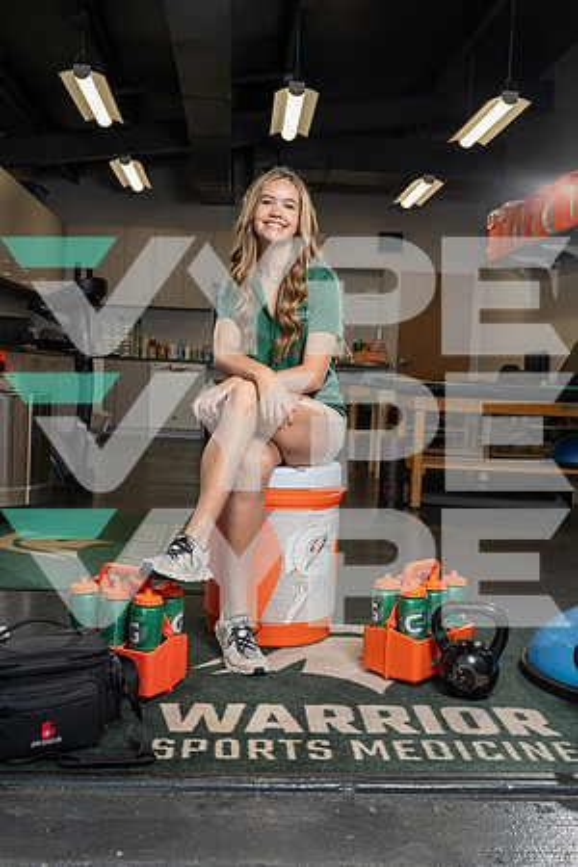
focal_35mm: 37
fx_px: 891
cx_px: 289
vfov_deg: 51.9
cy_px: 434
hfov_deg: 35.9
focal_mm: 37
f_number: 7.1
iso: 800
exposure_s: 1/250
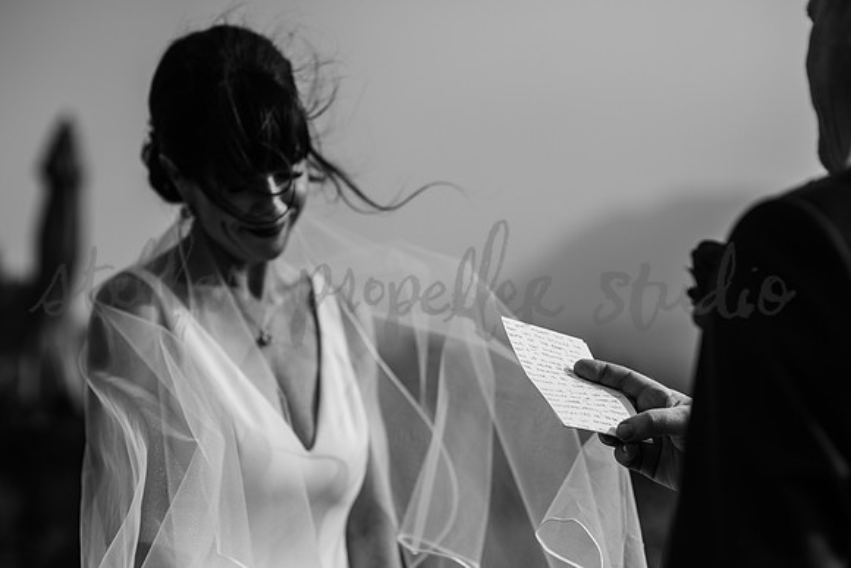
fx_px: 2010
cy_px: 284
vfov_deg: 16.1
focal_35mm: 85
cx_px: 426
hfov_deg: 23.9
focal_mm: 85
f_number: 2.5
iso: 160
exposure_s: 1/8000
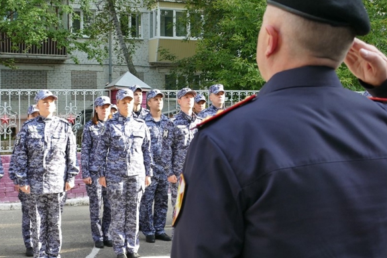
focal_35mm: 52
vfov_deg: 25.9
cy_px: 96
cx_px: 236
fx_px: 559
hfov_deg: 38.0
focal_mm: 14.5
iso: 125
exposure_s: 1/125
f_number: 3.1
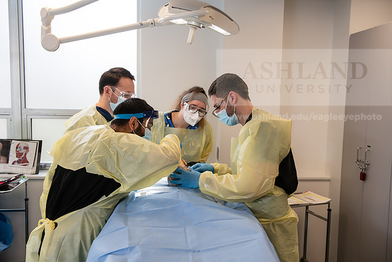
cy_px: 131
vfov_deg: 36.9
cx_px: 196
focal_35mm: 36
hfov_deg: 53.1
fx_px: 392
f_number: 4.5
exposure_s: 1/200
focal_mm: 36
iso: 500
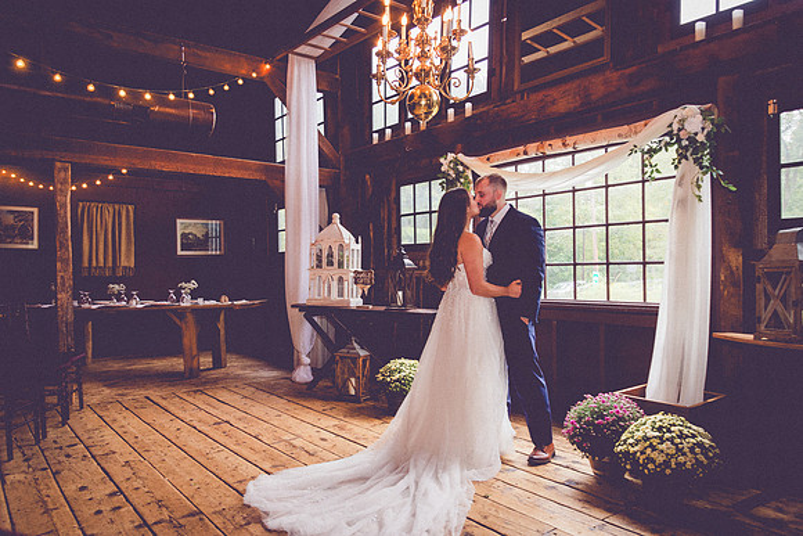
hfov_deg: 71.8
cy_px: 266
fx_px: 555
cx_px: 402
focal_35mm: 25
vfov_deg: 51.5
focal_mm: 24
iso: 2000
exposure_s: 1/160
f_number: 5
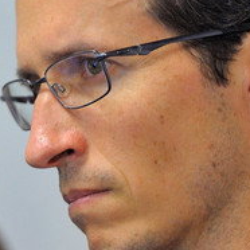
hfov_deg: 4.3
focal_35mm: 411
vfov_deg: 4.3
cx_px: 176
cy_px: 155
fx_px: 3358
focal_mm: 200
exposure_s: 1/125
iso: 1600
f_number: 2.8
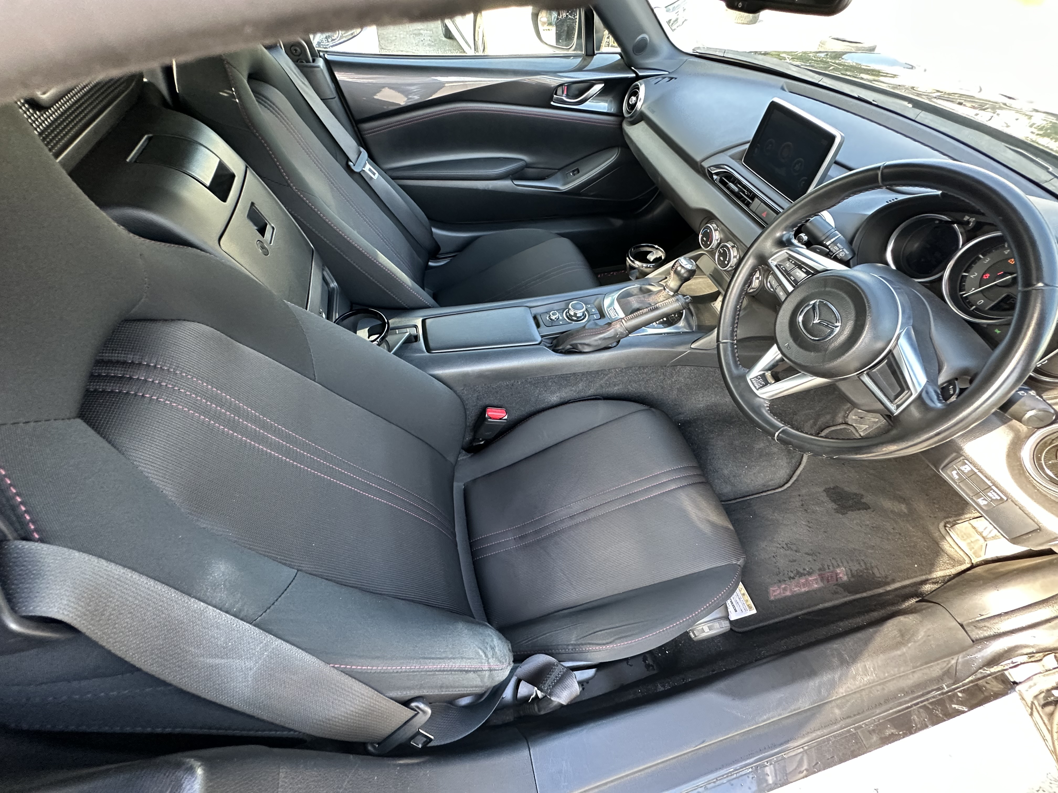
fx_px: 428
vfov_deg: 85.7
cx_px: 529
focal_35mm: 14
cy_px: 396
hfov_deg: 102.1
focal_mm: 2.22
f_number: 2.2
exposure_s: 1/97
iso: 320
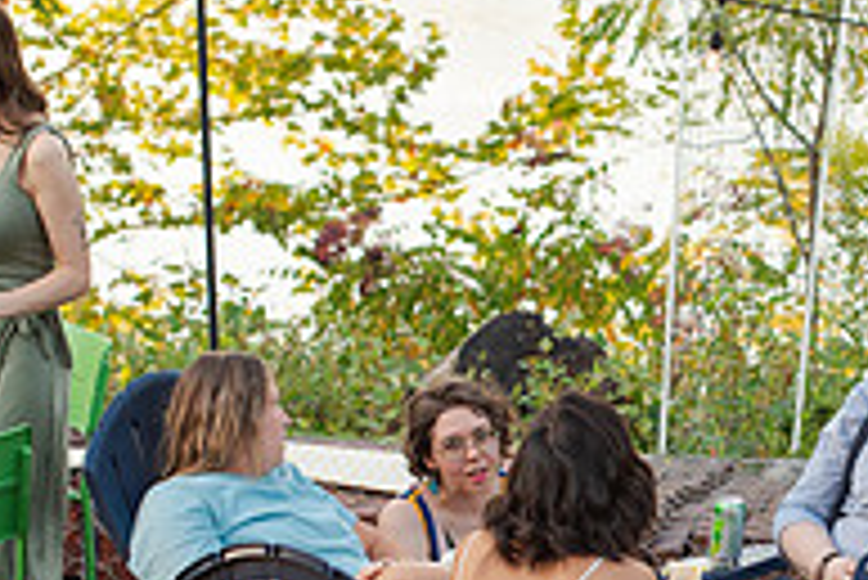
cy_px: 510
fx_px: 3619
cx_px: 733
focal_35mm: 150
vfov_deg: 9.1
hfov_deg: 13.6
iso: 800
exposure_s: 1/400
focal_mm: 50
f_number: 4
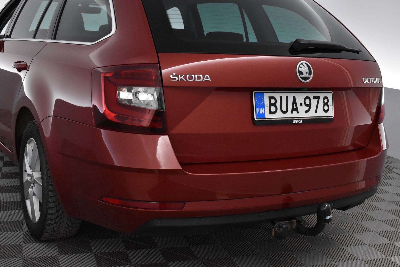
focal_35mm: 45
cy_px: 134
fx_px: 500
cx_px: 200
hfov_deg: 43.6
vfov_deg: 29.9
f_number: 6.3
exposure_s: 1/160
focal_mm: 30
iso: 3200
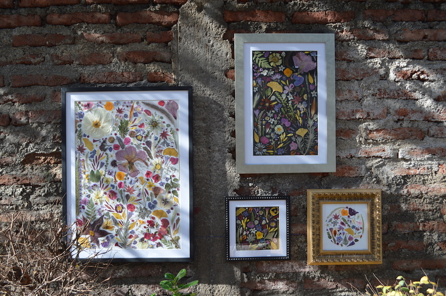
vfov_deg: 31.8
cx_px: 223
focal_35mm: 42
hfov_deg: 46.4
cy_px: 148
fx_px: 520
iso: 125
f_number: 5.6
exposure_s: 1/125
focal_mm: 28
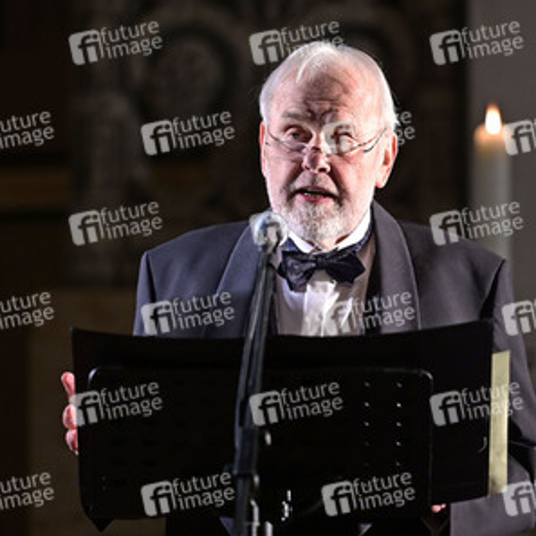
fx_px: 4520
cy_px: 269
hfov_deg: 6.8
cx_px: 320
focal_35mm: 258
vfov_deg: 6.8
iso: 1600
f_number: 2.8
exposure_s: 1/160
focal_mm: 200
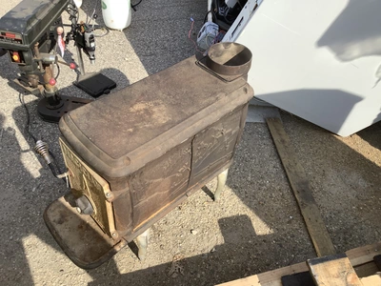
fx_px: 341
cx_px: 190
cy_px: 143
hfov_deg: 58.4
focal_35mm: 31
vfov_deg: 45.4
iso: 25
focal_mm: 3.3
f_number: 2.4
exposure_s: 1/668
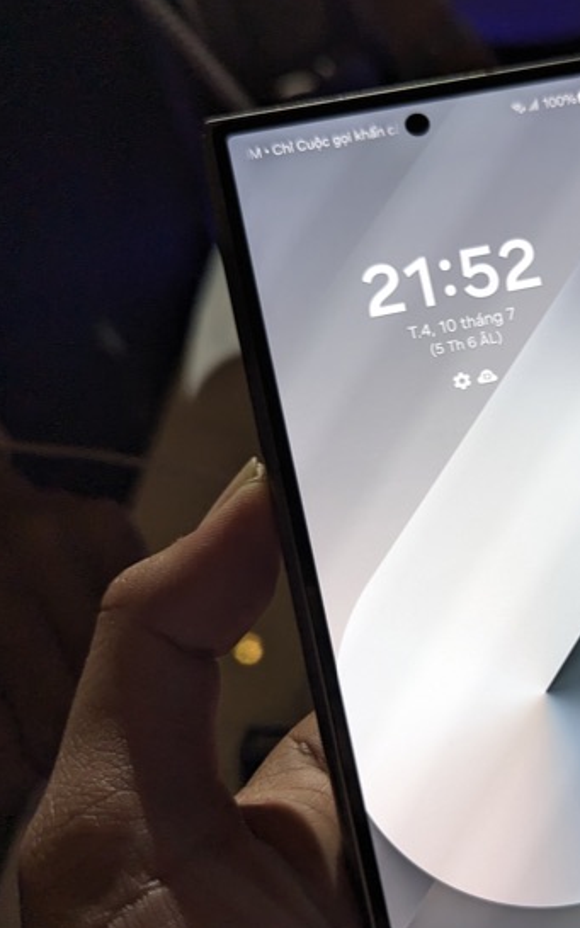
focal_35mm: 42
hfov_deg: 29.1
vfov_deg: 47.1
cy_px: 518
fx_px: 1063
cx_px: 542
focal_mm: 6.81
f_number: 1.85
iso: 320
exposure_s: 1/307
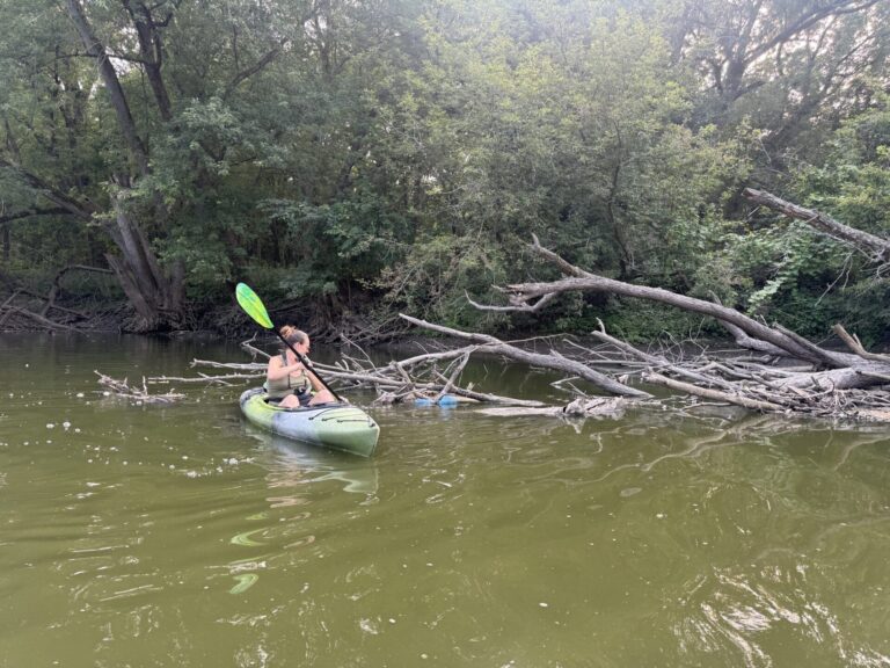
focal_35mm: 24
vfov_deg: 56.8
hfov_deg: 71.6
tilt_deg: -1.8
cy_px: 334
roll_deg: -0.7
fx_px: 617
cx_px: 445
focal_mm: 6.76
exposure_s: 1/121
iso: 64
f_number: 1.78
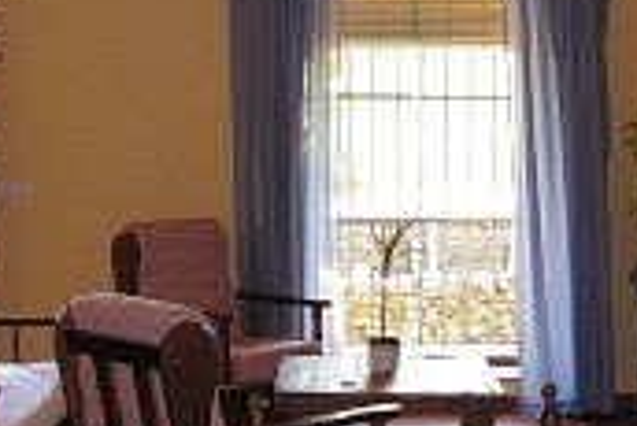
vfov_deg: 15.7
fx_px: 1541
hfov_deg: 23.0
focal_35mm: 87
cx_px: 511
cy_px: 263
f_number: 3.2
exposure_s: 1/6
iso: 64
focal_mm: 6
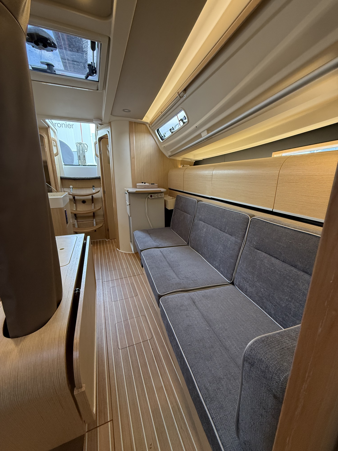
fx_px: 182
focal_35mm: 14
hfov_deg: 85.7
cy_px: 226
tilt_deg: -15.4
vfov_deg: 102.1
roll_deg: +1.4
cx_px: 169
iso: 250
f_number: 2.2
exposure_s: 1/117
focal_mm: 2.22
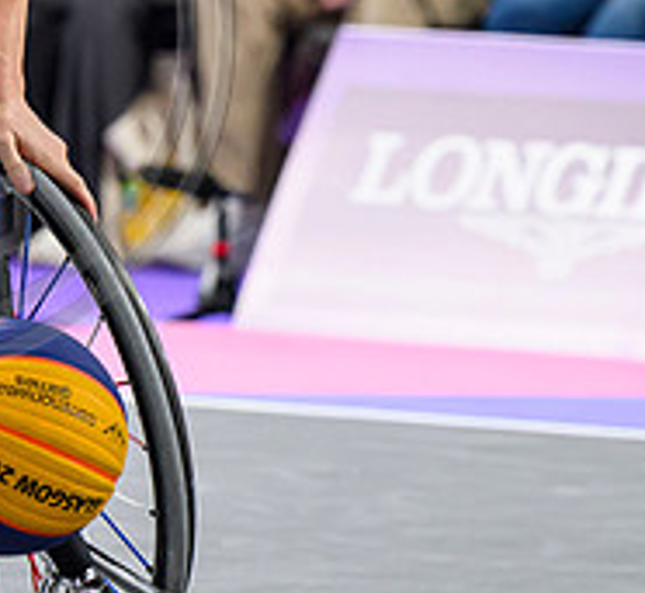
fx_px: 13648
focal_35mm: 674
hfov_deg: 2.7
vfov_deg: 2.5
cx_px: -10
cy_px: -193
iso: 2500
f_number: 3.2
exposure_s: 1/1600
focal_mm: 140
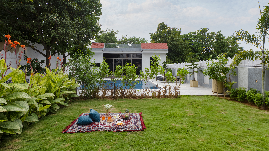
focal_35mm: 18
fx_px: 128
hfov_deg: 92.7
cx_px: 134
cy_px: 71
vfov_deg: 61.0
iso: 100
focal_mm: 17
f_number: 10
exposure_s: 1/500
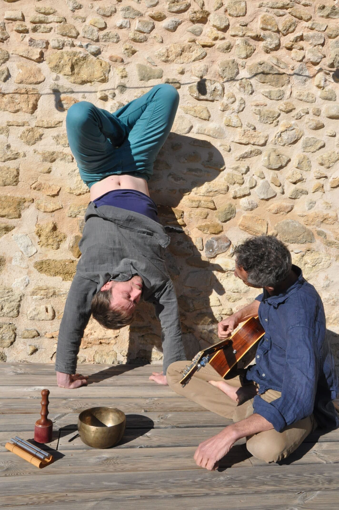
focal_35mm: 33
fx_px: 467
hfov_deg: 39.9
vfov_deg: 57.3
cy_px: 255
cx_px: 170
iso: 1250
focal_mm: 22
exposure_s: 1/1000
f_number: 16
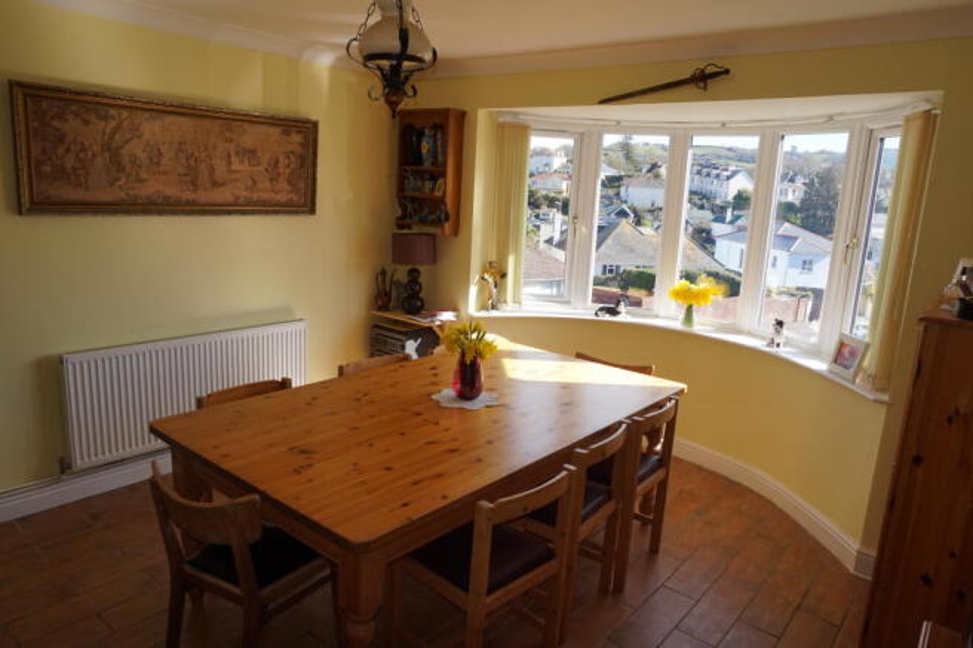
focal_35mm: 24
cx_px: 486
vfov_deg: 53.1
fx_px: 648
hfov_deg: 73.8
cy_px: 324
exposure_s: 1/80
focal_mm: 16
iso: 100
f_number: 6.3
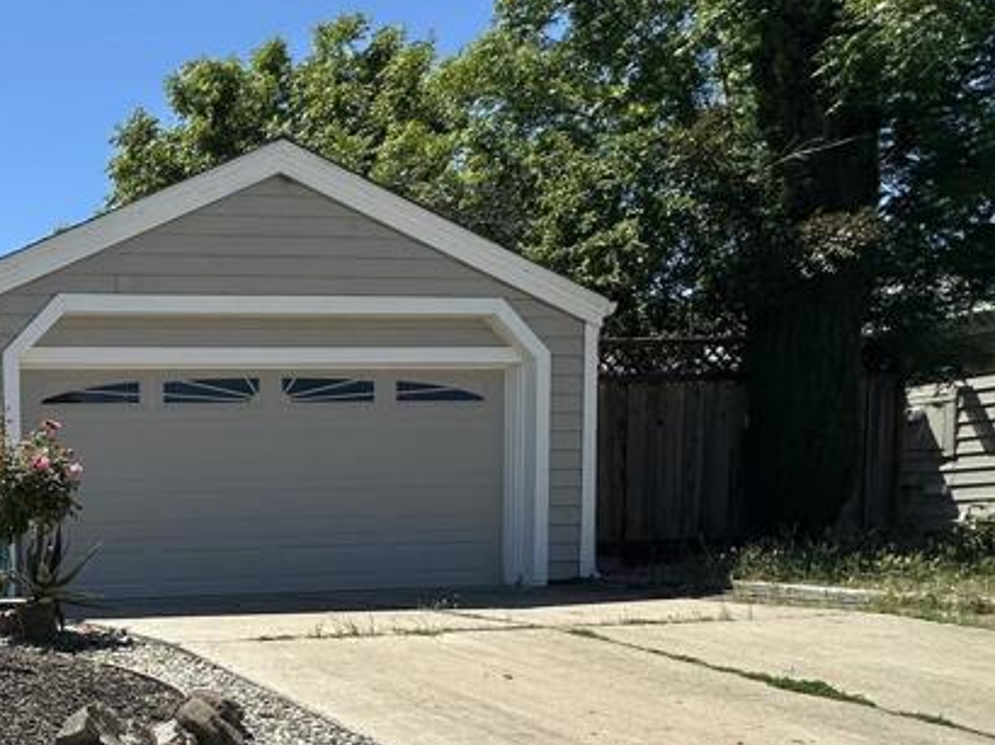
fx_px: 1005
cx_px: -129
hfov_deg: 40.9
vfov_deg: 38.7
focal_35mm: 35
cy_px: 624
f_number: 2.2
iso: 50
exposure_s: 1/1453
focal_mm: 2.22
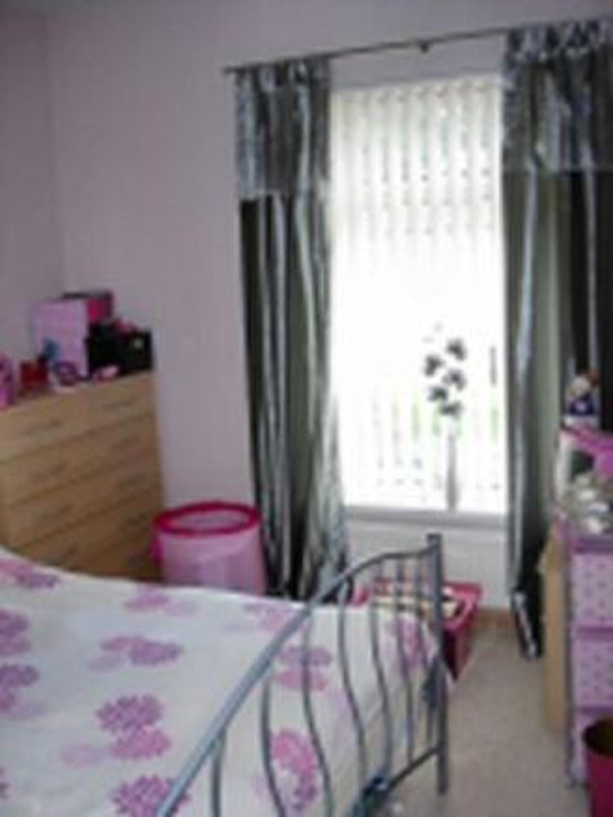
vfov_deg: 49.0
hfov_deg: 37.7
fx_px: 897
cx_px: 306
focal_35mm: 38
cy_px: 408
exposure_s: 1/69.7
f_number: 2.8
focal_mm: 7.8
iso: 79
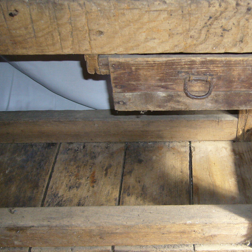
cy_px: 137
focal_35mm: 48
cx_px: 187
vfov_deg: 35.3
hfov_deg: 34.6
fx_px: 395
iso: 80
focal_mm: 5.8
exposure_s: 1/60
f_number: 2.8
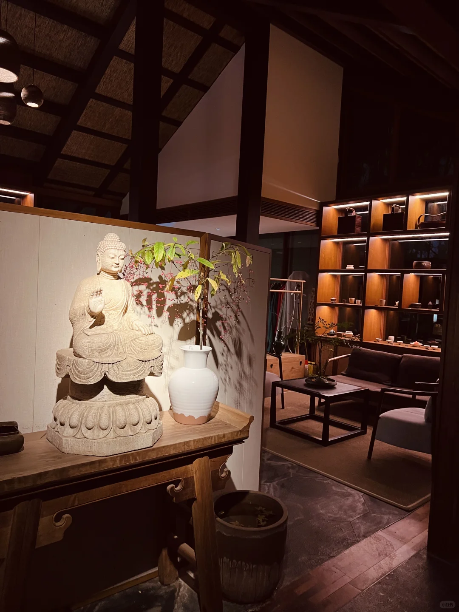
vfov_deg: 67.3
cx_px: 230
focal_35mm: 26
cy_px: 306
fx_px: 460
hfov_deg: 53.1
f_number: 1.5
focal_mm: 5.7
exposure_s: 1/50
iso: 125
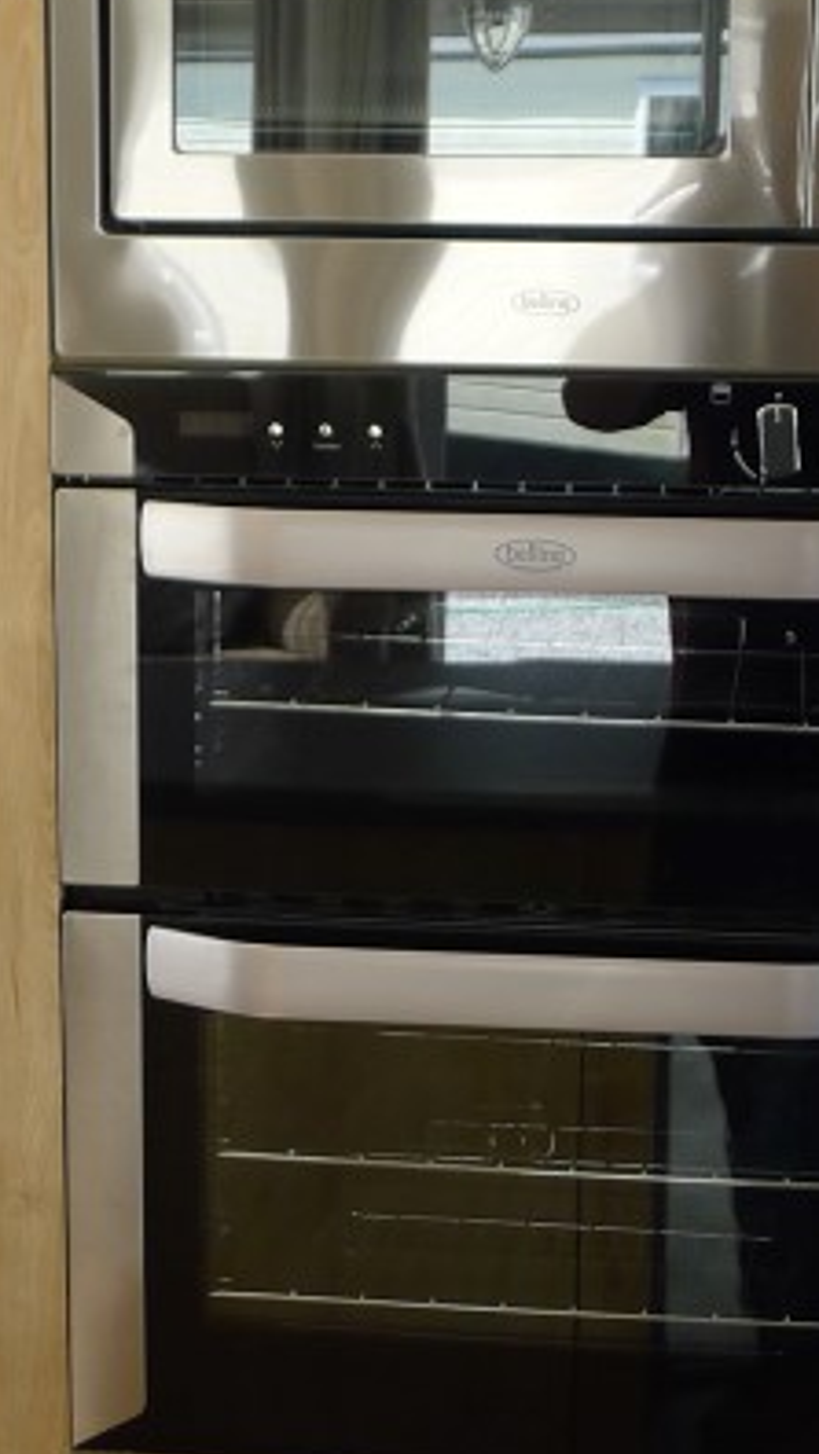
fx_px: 2816
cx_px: 457
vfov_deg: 29.0
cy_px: 767
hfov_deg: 16.5
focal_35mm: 73
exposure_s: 1/125
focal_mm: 5.1
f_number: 2
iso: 80
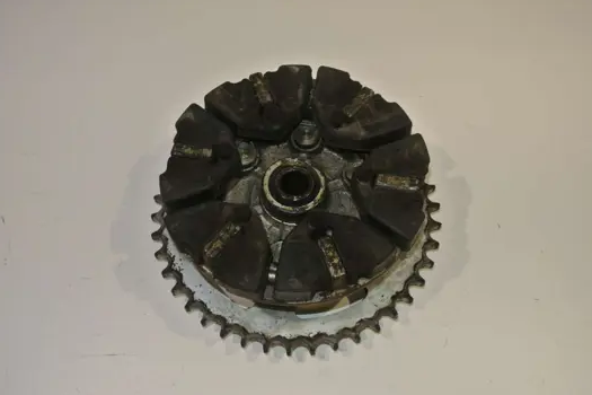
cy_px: 194
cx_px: 290
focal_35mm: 41
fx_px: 674
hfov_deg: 47.4
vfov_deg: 32.6
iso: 200
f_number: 4.2
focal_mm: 15.1
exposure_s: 1/60
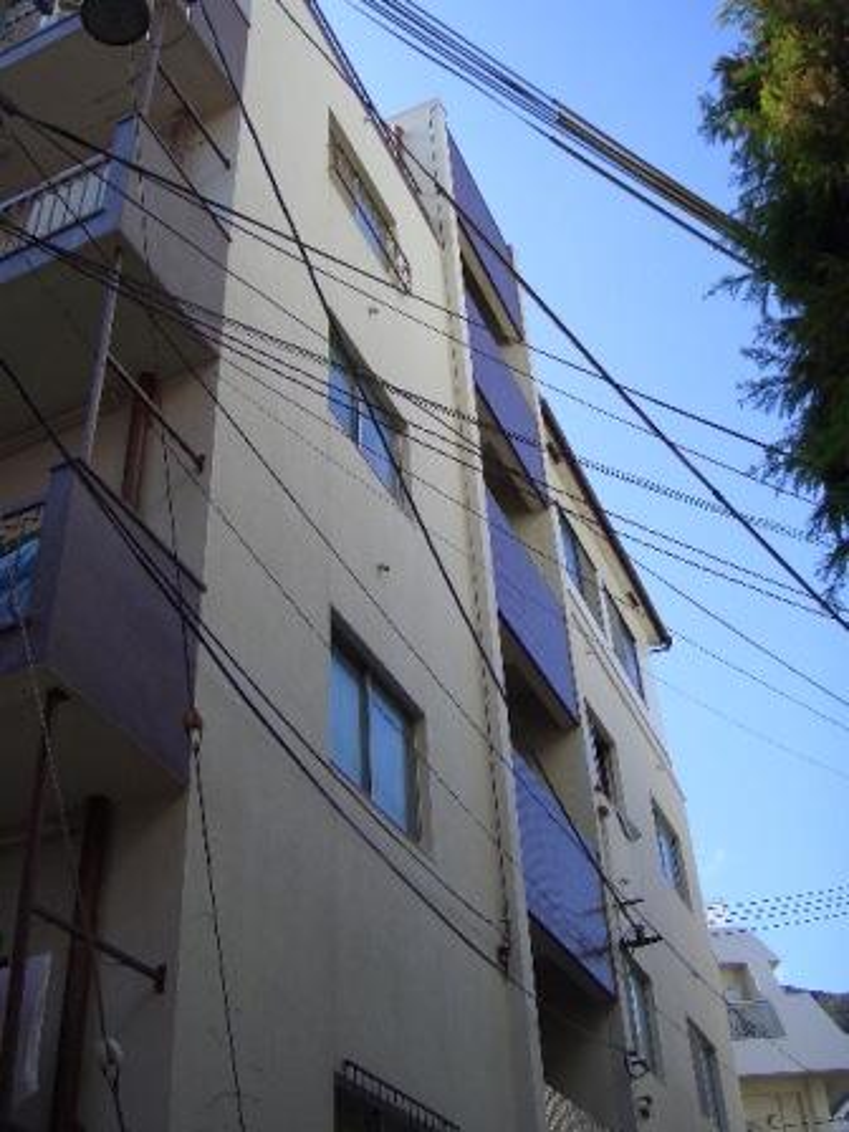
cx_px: 424
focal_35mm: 39
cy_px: 566
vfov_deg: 47.9
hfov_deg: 36.8
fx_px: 1275
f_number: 2.8
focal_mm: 8
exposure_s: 1/800
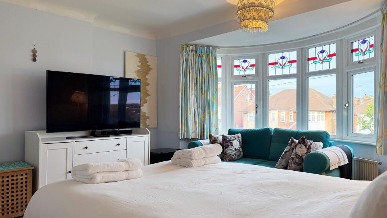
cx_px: 195
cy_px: 120
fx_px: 277
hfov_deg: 69.9
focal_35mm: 27
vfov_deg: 42.8
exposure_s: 1/100
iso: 125
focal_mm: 6.76
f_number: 1.78
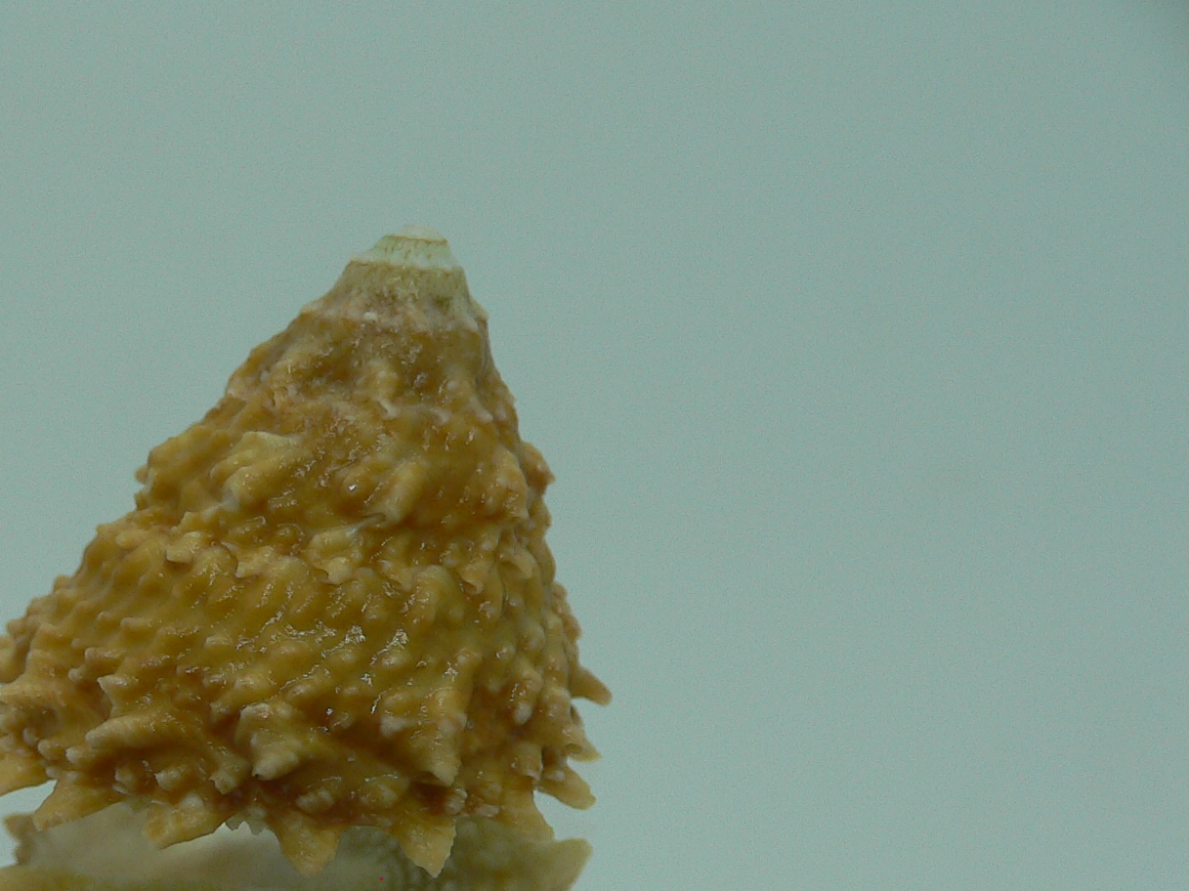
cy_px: 734
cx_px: 272
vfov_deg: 24.7
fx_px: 1992
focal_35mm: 58
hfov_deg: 32.5
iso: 80
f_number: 2.8
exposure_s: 1/60
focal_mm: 4.6
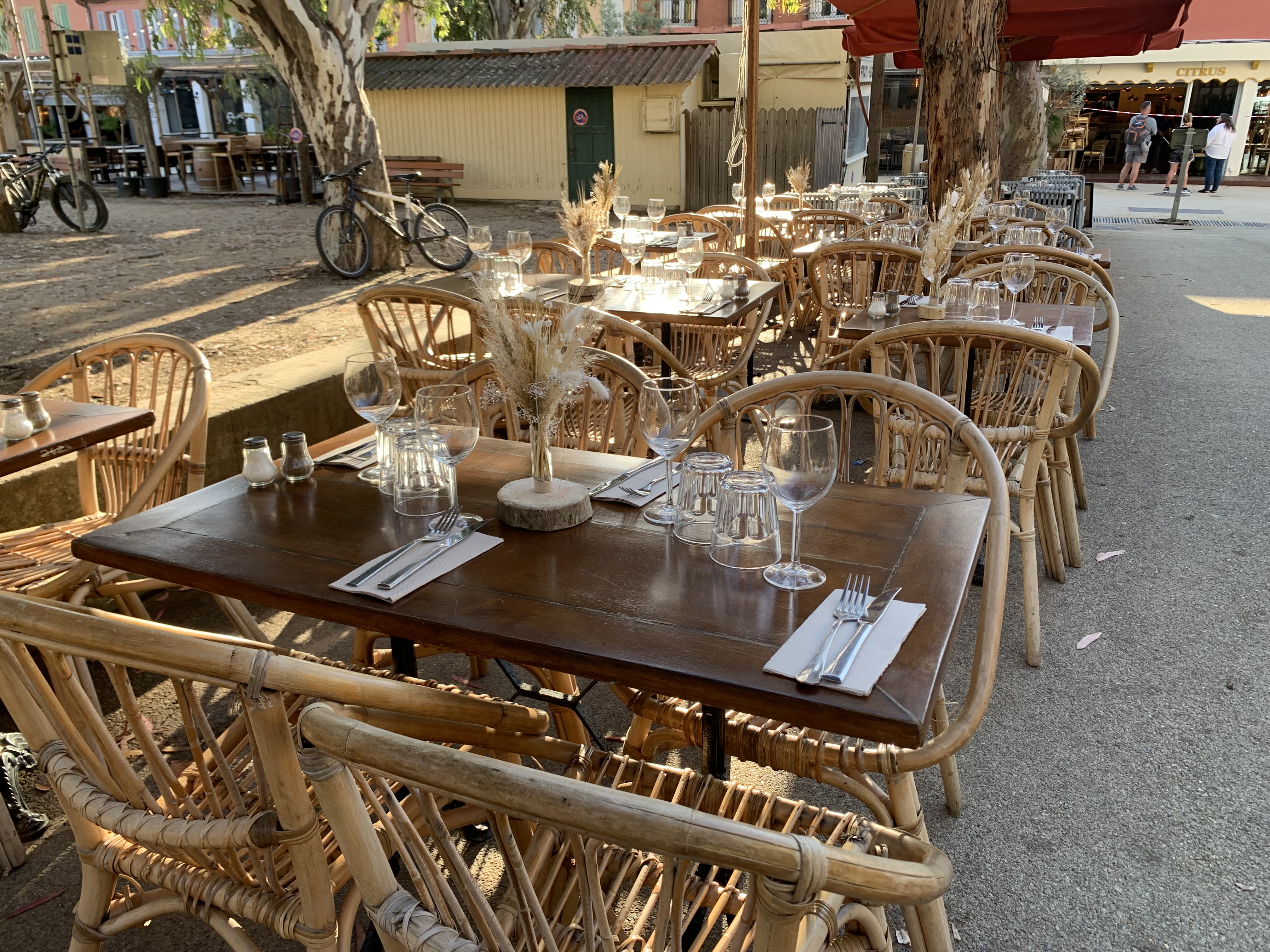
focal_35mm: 26
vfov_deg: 53.1
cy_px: 476
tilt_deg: -22.0
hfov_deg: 67.3
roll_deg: +0.3
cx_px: 635
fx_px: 954
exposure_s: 1/122
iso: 25
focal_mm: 4.25
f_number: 1.8
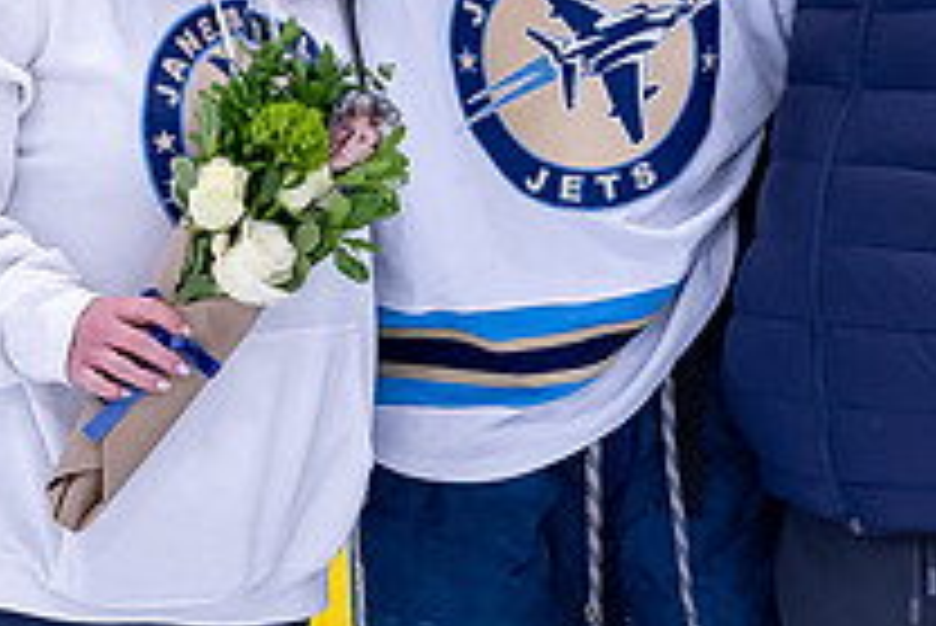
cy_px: 97
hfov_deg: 8.6
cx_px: 662
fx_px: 6244
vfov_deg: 5.7
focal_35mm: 240
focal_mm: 48
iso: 500
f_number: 4
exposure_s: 1/250
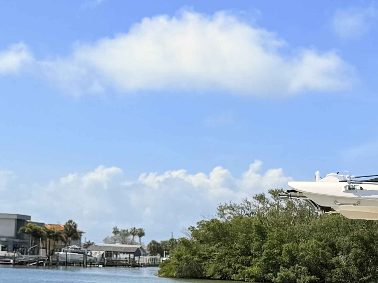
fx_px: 1103
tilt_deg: +0.5
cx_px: 517
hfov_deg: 17.9
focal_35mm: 101
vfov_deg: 14.4
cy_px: 284
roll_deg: -2.0
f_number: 1.78
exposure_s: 1/8130
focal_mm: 6.76
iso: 80
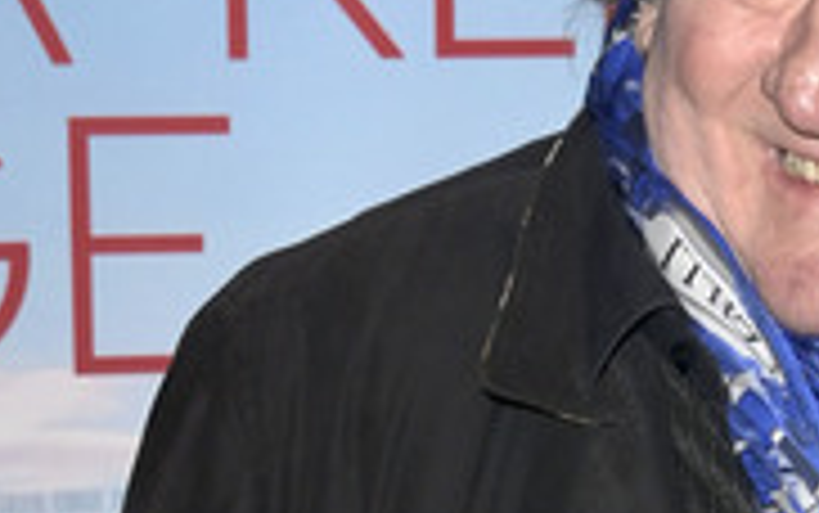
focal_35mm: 139
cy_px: 176
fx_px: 3104
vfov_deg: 9.4
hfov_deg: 14.9
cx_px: 749
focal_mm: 55
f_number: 5.6
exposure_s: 1/250
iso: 640
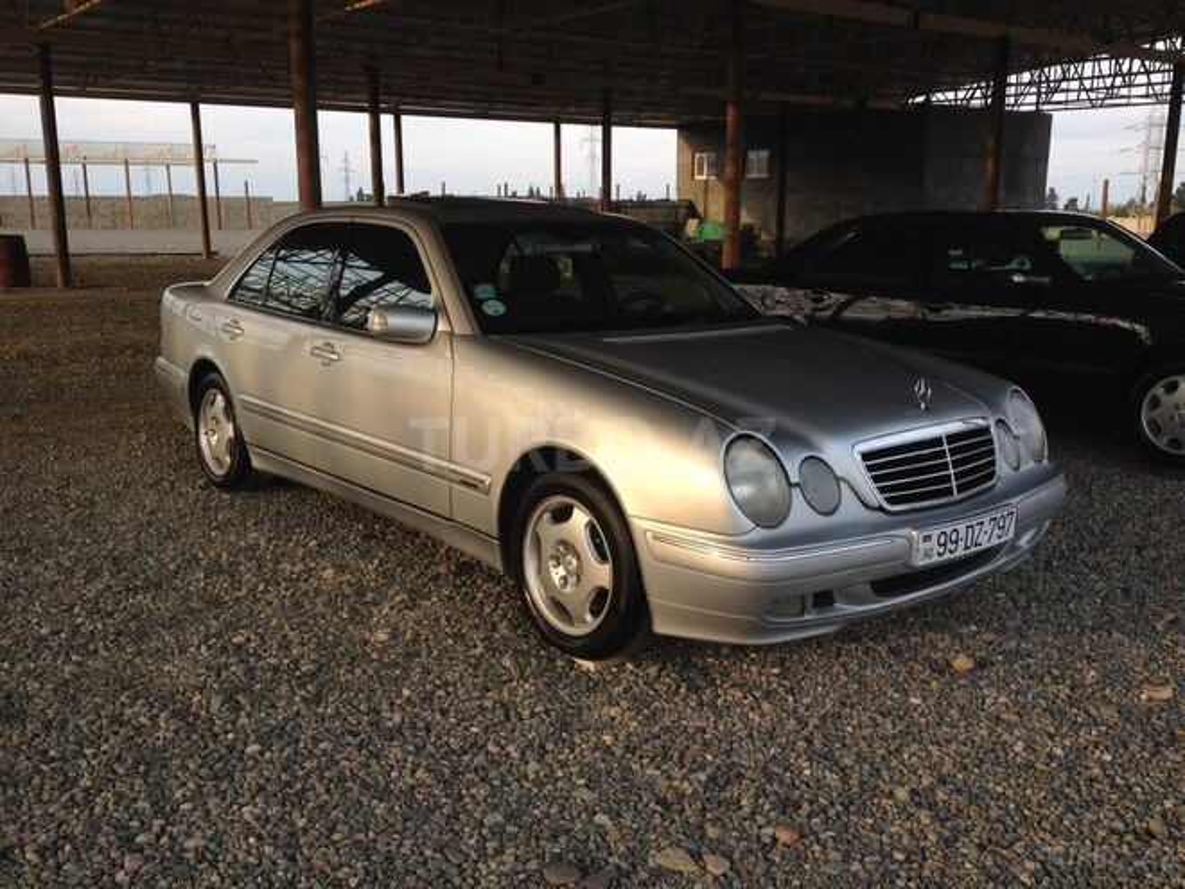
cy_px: 444
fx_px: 1198
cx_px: 592
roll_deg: +0.6
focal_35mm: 35
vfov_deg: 40.7
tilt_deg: -13.4
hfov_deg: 52.6
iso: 50
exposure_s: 1/310
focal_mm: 4.28
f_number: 2.4
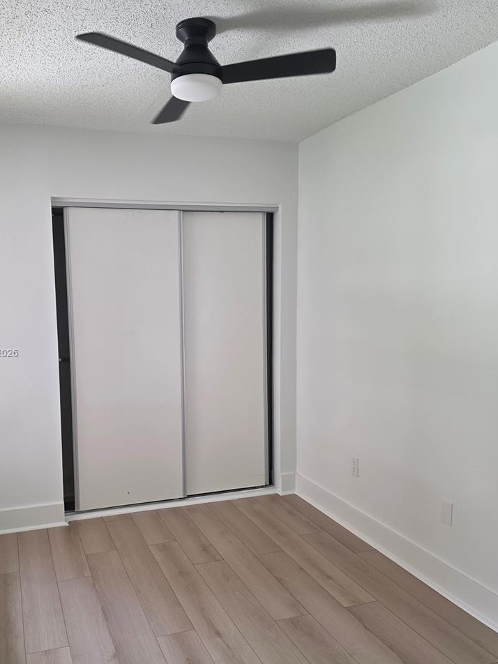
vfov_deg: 61.6
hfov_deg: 48.0
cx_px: 202
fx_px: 556
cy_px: 354
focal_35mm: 29
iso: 125
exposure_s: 1/120
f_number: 1.4
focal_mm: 6.5
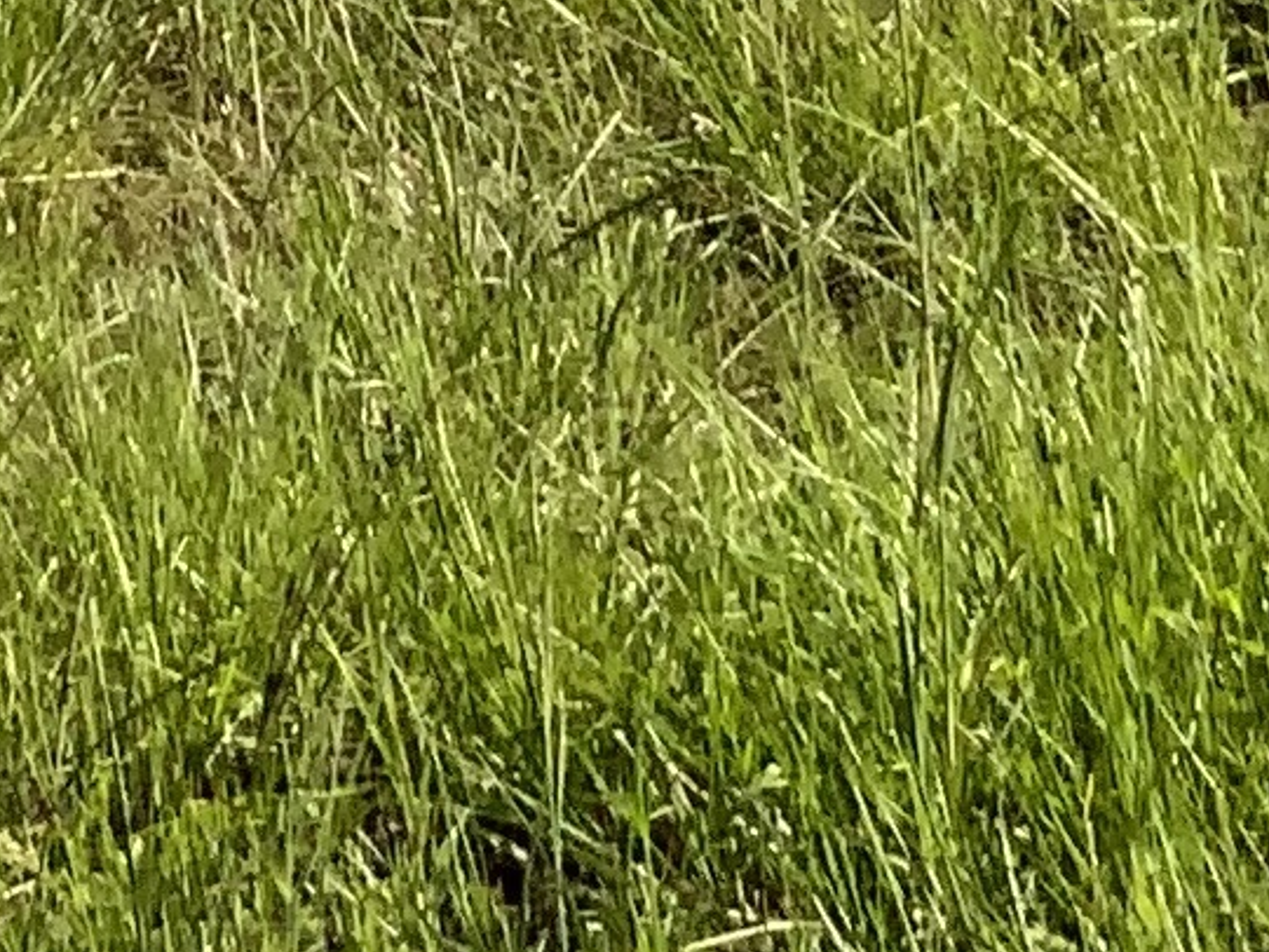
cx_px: -847
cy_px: -2410
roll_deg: +1.6
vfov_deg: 6.1
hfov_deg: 8.9
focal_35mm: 216
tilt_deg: -3.0
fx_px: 7920
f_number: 1.8
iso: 16
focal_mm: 3
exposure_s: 1/2320
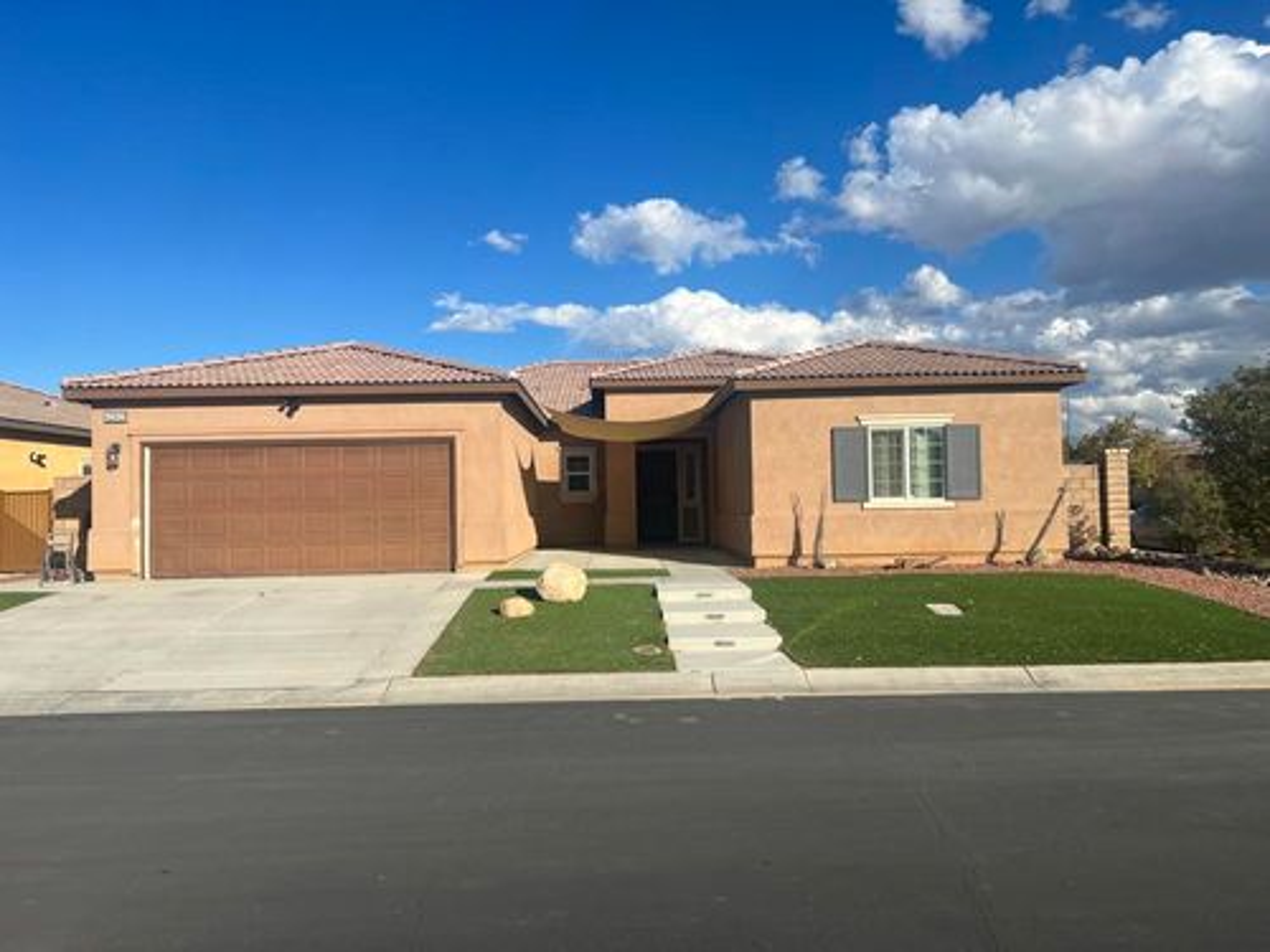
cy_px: 476
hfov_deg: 67.3
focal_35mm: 26
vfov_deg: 53.1
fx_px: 954
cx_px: 635
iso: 50
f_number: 1.5
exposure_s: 1/5882
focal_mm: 5.7
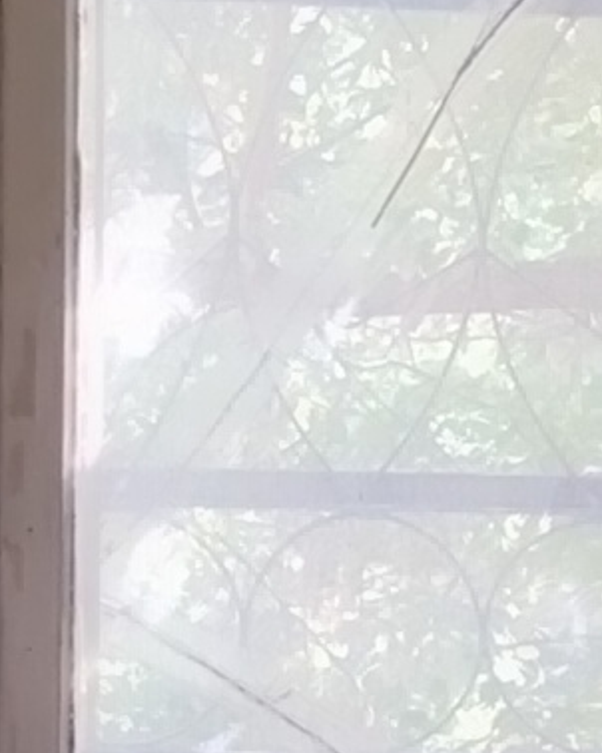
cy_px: 1102
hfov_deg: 6.2
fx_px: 5528
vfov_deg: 7.7
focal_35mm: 248
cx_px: 654
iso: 438
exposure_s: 1/33.3
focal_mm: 5.25
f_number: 1.75
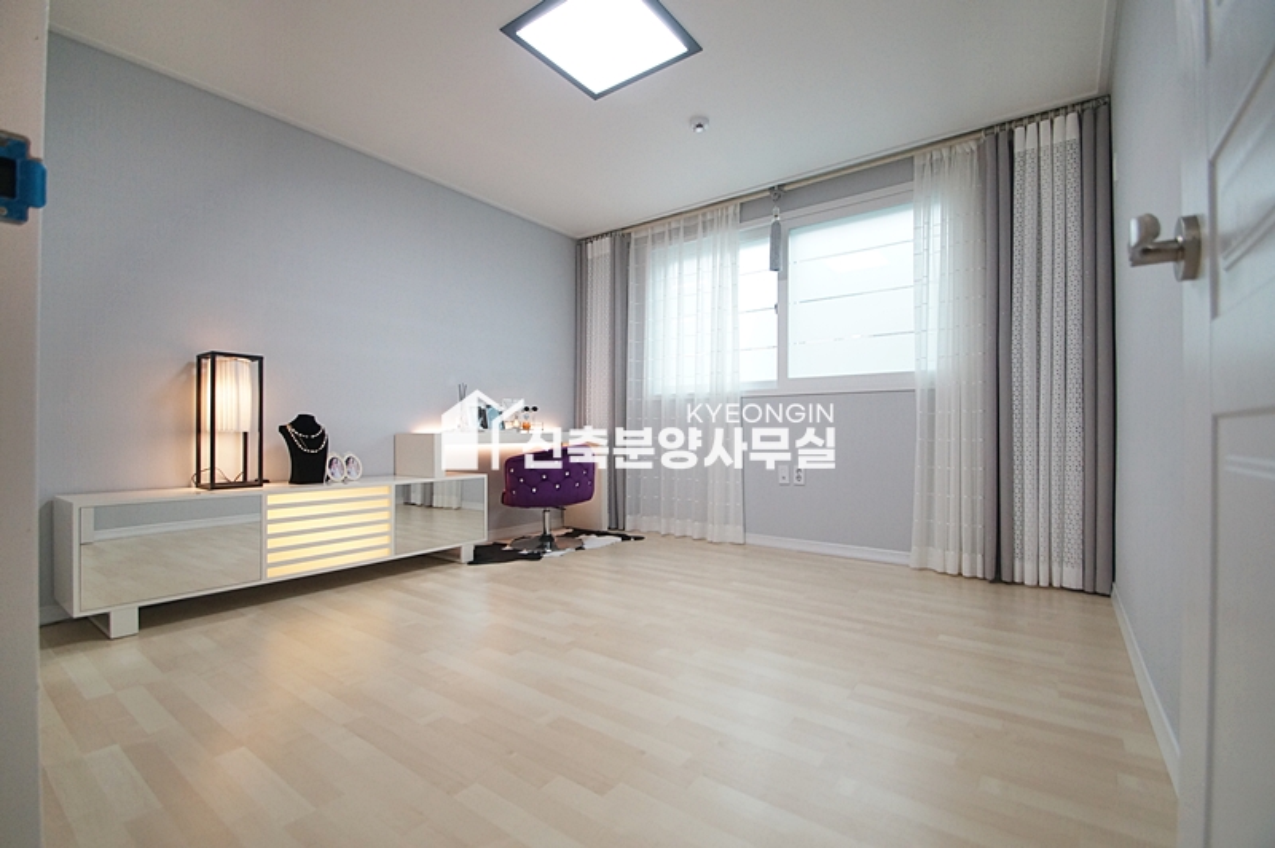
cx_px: 638
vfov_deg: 77.2
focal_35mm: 15
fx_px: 531
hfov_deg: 100.4
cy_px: 424
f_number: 4
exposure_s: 1/160
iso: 800
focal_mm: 10
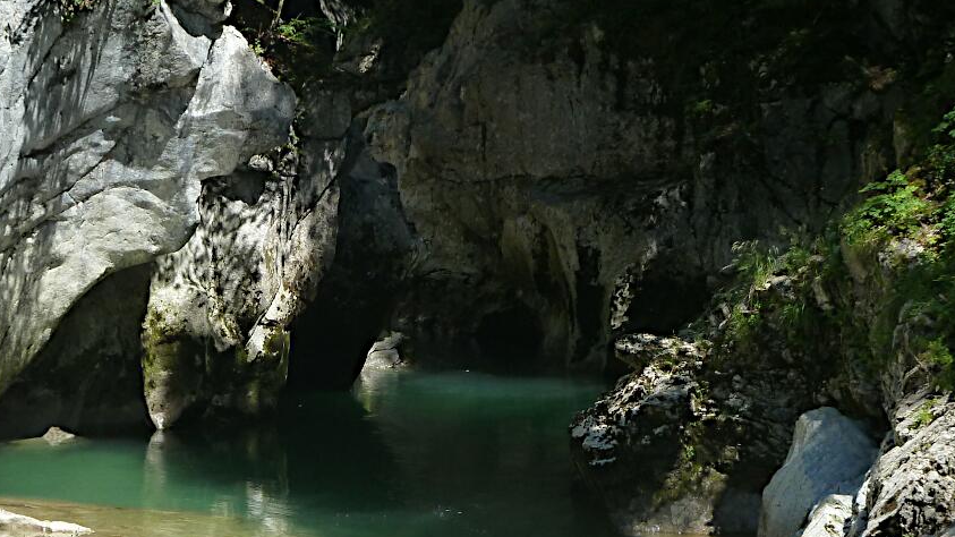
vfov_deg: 10.0
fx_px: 3064
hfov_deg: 17.7
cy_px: 392
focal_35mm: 121
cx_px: 342
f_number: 4.2
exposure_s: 1/320
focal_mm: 12.8
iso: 125
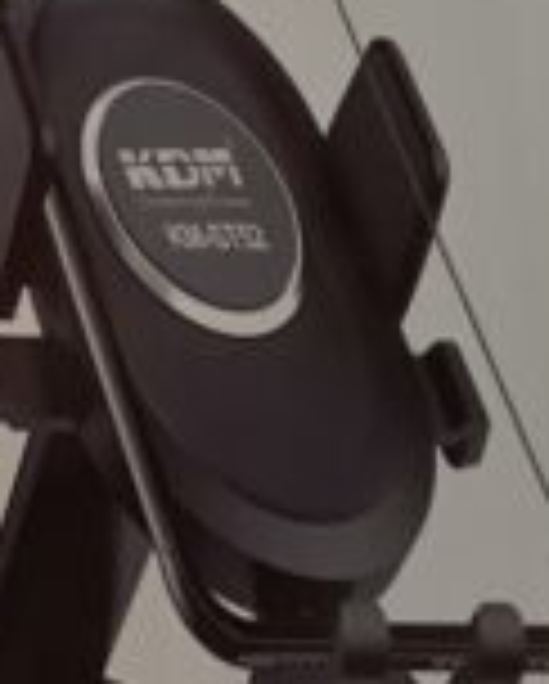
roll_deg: -0.1
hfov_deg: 5.8
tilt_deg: -10.3
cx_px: 742
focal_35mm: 267
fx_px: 5412
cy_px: -104
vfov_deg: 7.2
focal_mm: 6
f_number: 2
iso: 40
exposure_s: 1/100
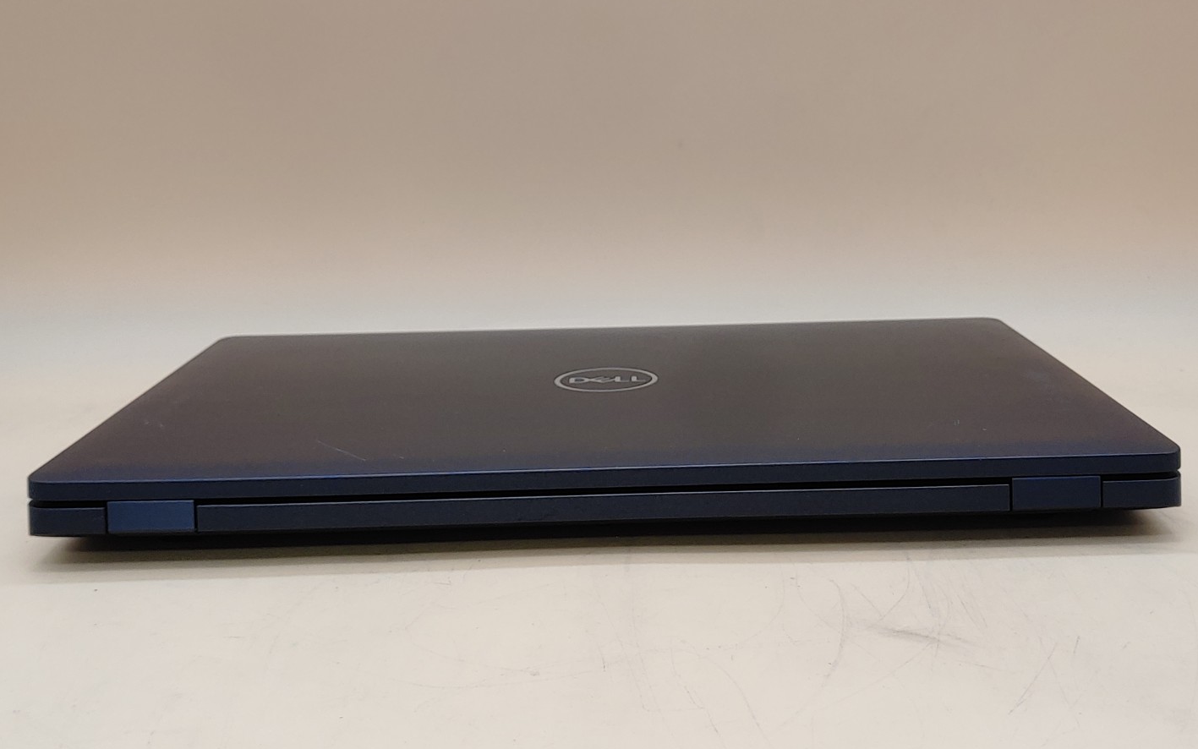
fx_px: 1371
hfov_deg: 47.2
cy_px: 369
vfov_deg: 30.5
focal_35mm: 42
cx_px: 608
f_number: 1.8
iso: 50
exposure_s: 1/117
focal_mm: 4.36
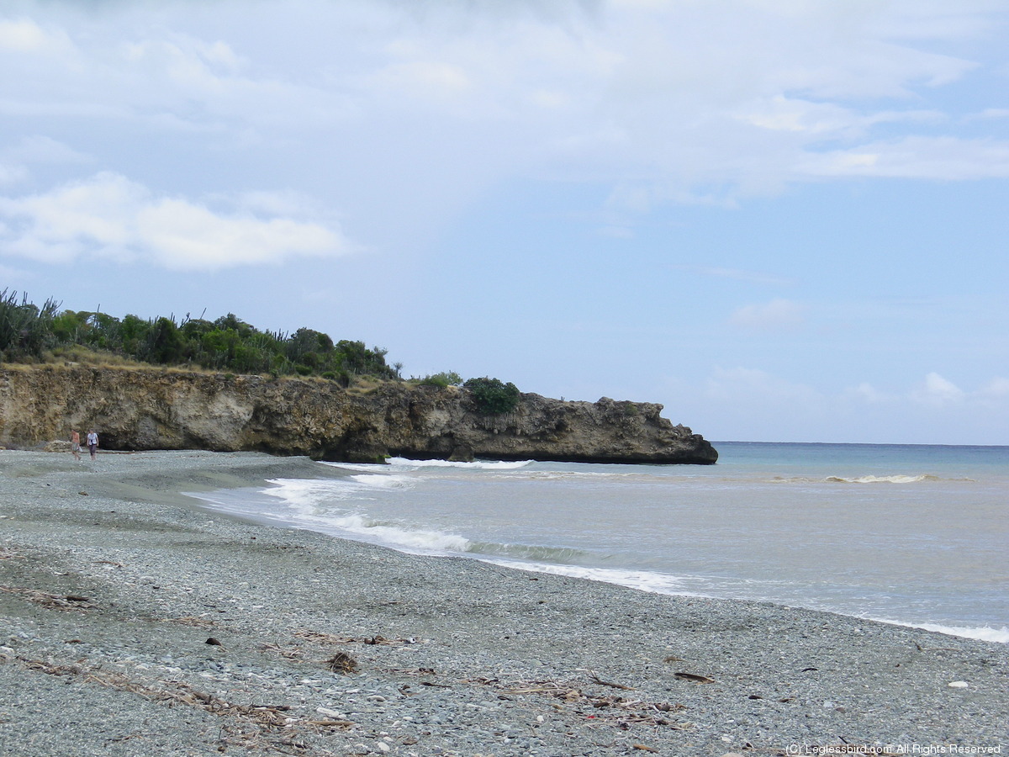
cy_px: 378
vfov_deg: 12.1
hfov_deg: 16.1
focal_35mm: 122
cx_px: 504
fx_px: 3556
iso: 80
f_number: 5.5
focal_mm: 21.6
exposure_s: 1/400
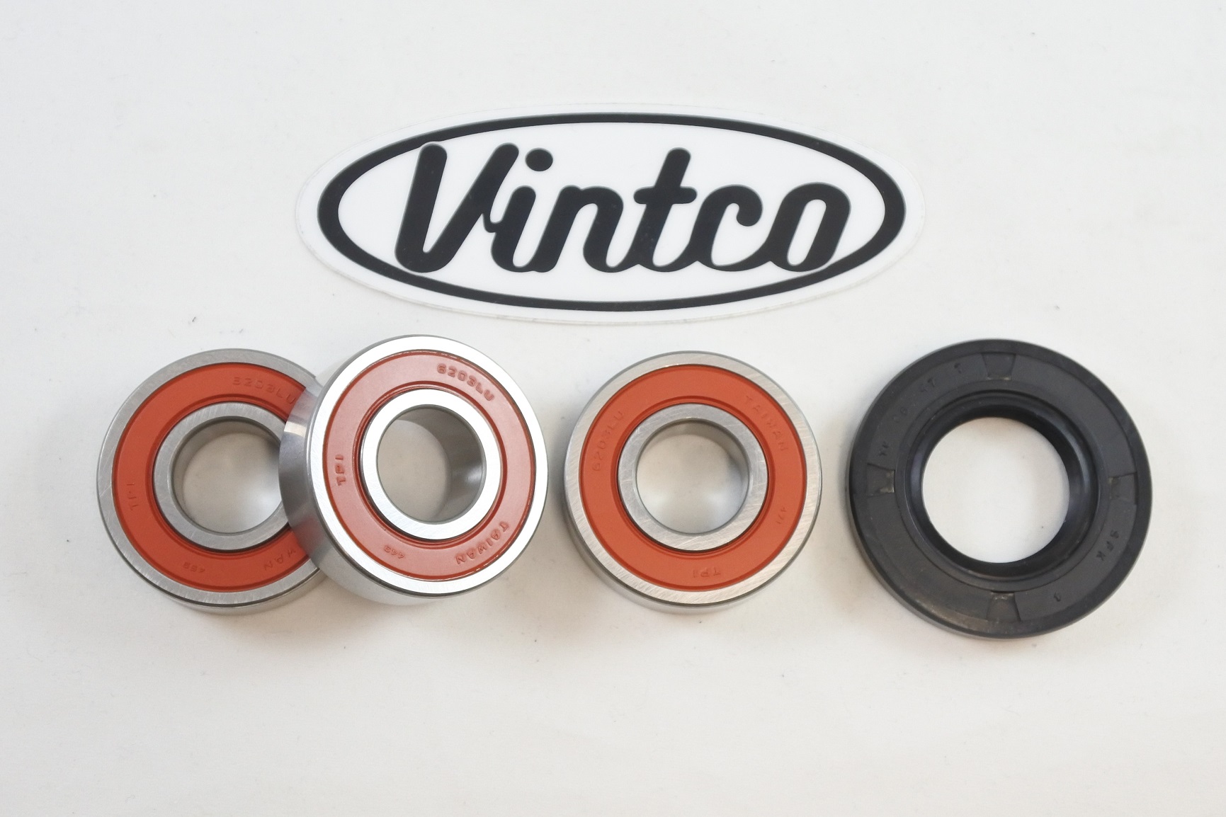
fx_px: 1566
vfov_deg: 29.2
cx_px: 613
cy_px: 408
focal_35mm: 46
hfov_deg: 42.7
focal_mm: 17.2
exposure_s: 1/125
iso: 500
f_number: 4.5
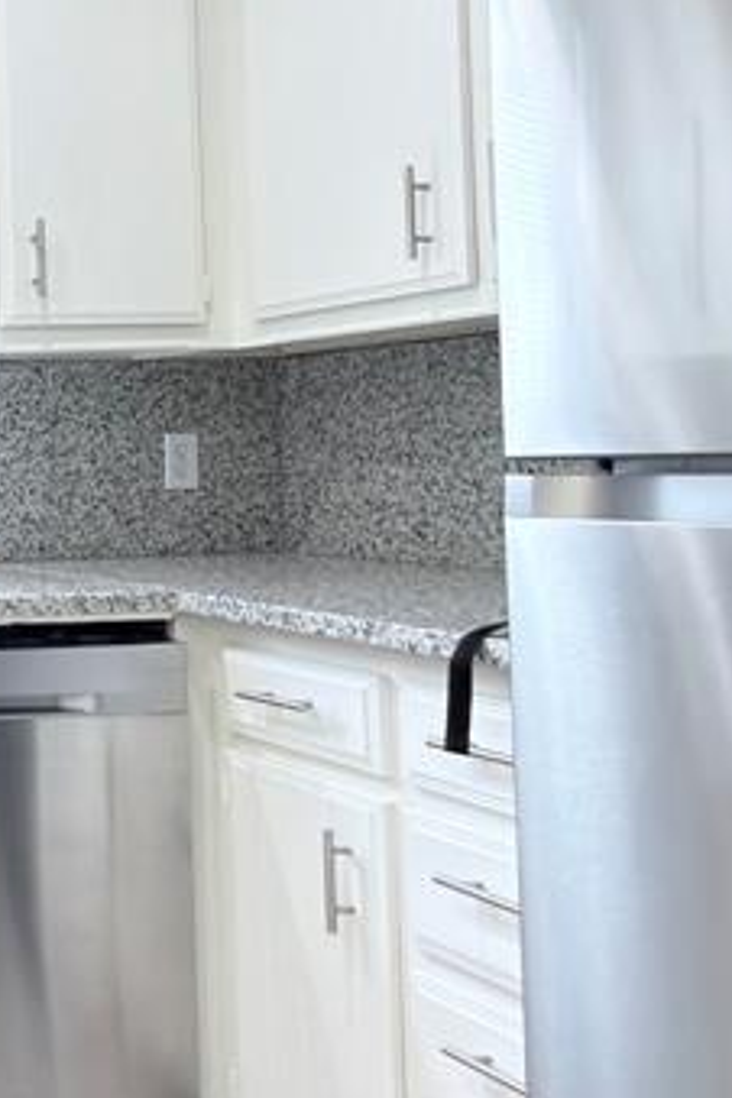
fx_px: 1342
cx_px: -512
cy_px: 431
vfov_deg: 44.2
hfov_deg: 22.0
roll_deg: +1.2
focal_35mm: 44
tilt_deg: +1.0
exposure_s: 1/30
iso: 160
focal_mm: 2.22
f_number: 2.2
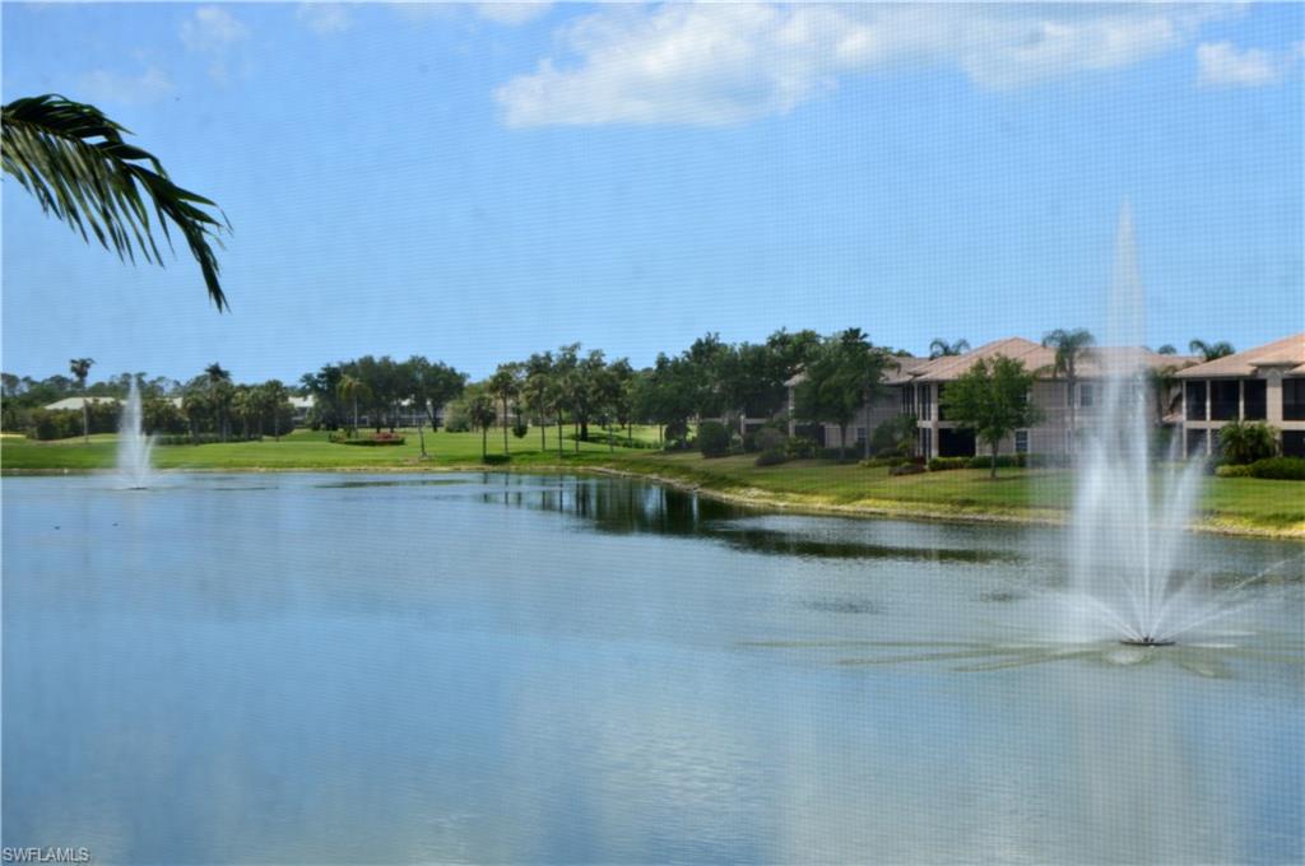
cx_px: 652
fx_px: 2498
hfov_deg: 29.3
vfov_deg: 19.7
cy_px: 433
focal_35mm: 69
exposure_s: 1/200
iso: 200
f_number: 13
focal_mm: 46
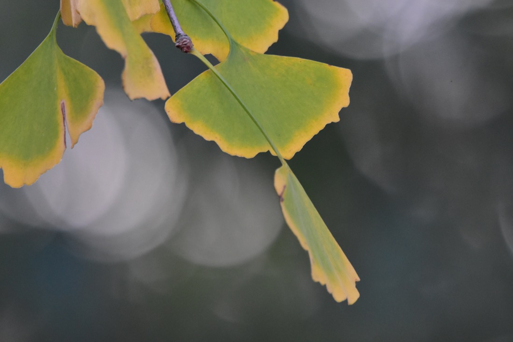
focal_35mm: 900
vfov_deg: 1.5
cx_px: 256
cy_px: 171
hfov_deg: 2.3
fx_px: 12822
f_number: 8
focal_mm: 600
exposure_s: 1/125
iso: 3200
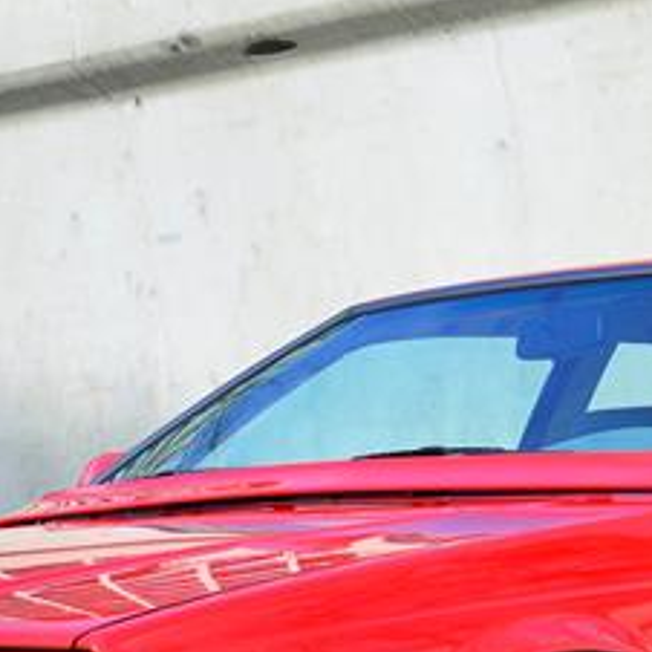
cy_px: 433
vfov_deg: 10.5
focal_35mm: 166
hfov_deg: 10.5
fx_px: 3537
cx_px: 456
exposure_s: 1/160
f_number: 7.1
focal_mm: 46
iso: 100
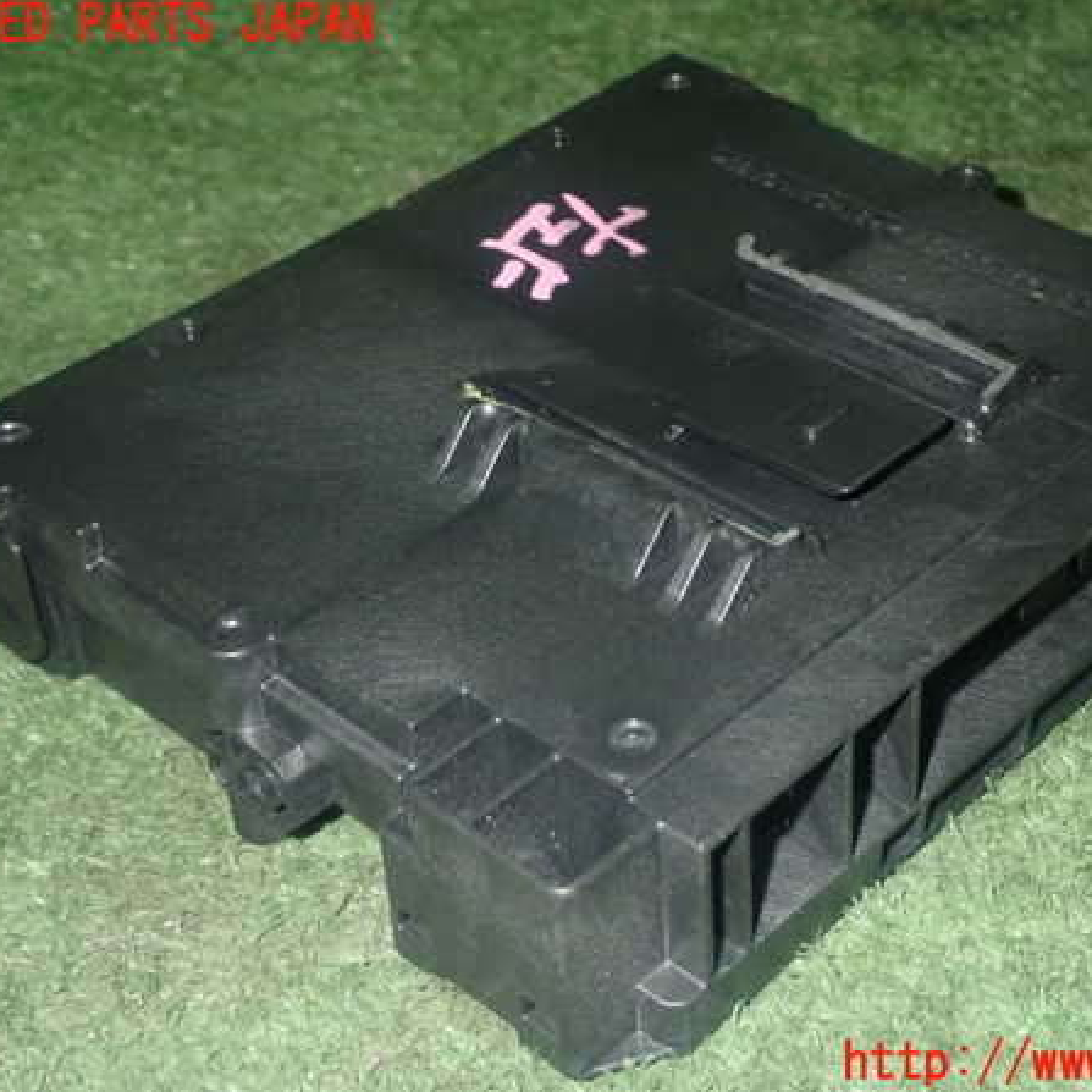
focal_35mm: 64
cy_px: 545
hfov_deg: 26.8
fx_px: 2284
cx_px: 662
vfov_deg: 26.9
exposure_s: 1/50
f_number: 10
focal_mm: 9.65
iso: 800
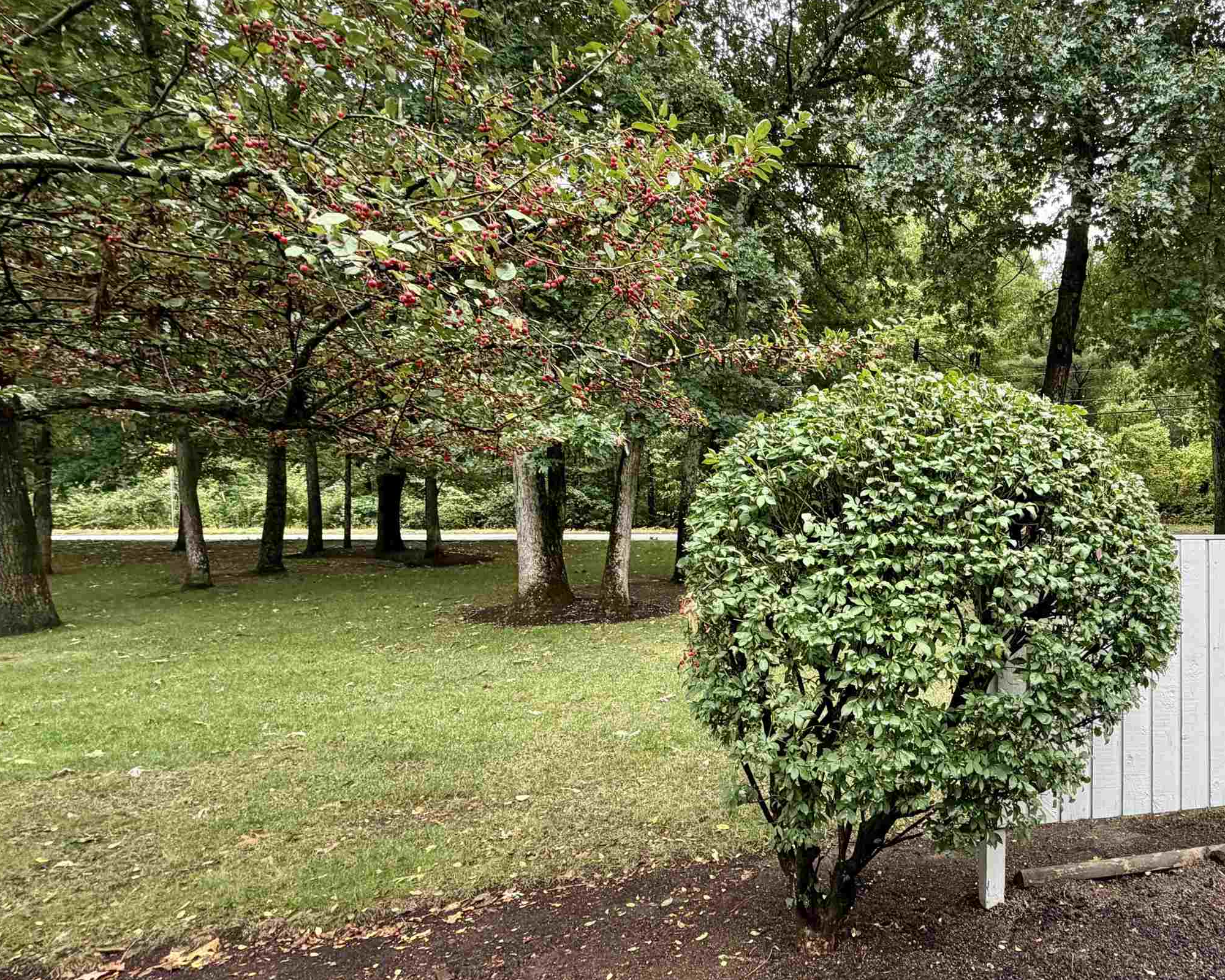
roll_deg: +0.2
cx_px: 895
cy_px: 525
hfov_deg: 73.0
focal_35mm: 21
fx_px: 761
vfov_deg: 65.4
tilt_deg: -0.8
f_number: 2.2
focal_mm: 2.22
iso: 200
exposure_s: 1/121
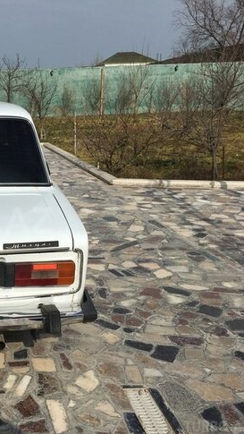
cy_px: 221
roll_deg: +1.4
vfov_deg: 47.3
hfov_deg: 25.3
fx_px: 494
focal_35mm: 43
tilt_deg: -14.7
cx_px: -39
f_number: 2.2
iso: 25
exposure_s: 1/3846
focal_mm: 4.15
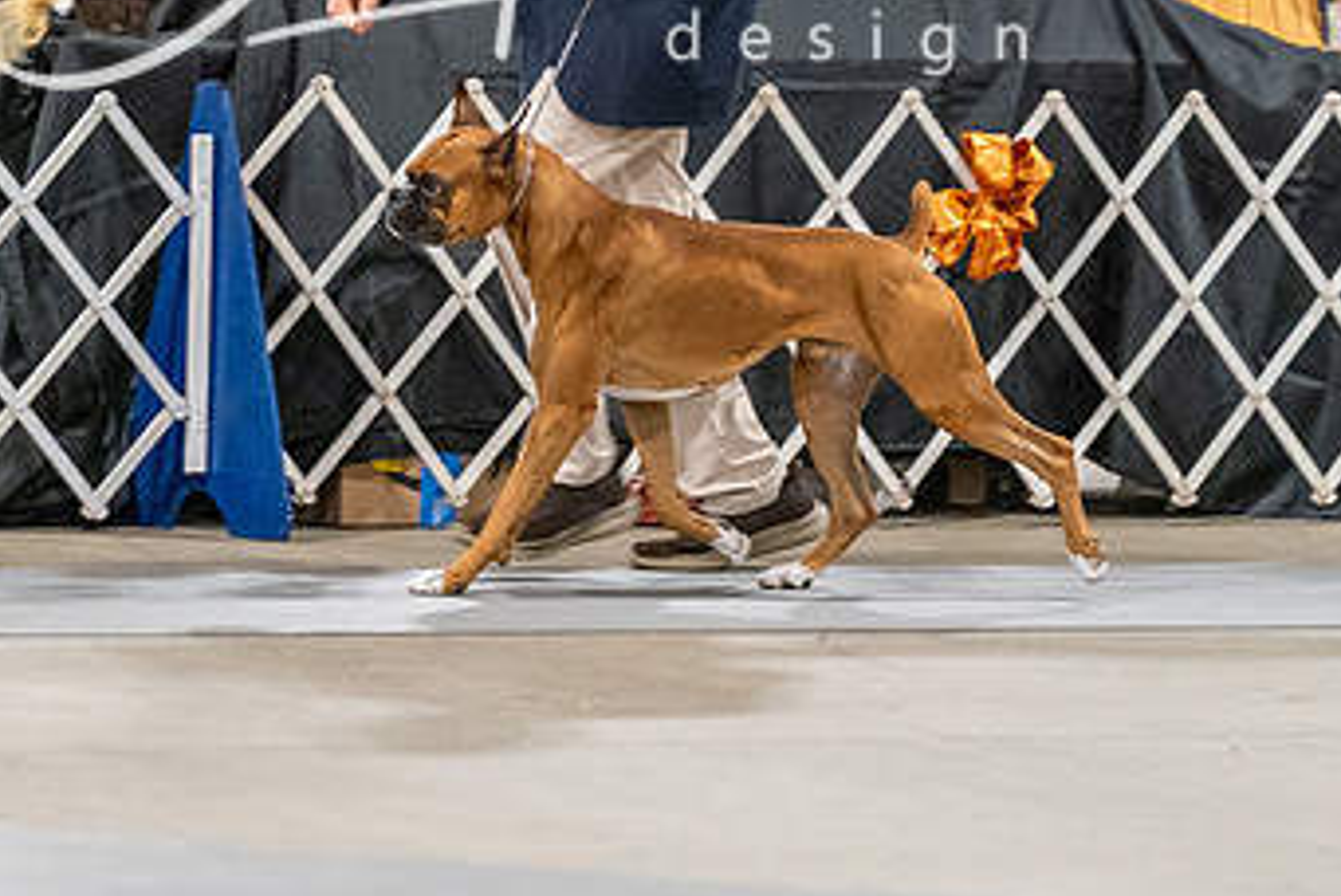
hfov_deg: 7.2
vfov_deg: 4.8
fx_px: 10588
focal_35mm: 284
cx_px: 539
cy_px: 159
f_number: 3.5
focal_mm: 167
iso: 6400
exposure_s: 1/200
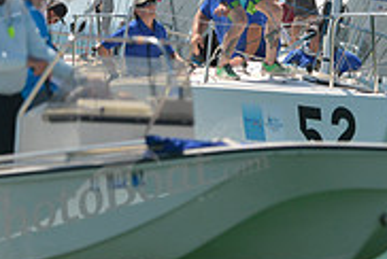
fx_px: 11650
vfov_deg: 1.3
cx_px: 381
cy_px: 52
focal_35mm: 1082
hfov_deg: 1.9
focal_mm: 340
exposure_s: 1/1250
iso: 200
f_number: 6.3
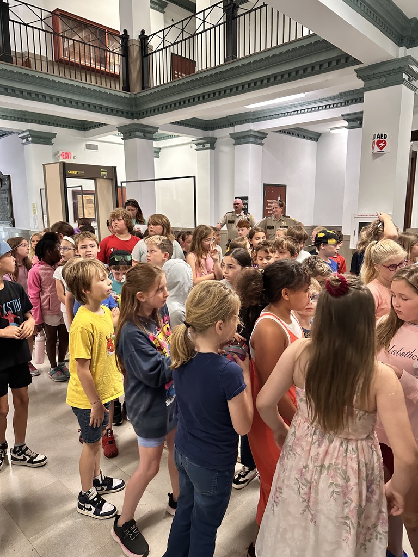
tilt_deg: -10.3
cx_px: 209
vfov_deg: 71.6
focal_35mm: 24
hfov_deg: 56.8
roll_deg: -1.5
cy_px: 278
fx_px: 386
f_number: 1.78
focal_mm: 6.86
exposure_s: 1/60
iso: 500
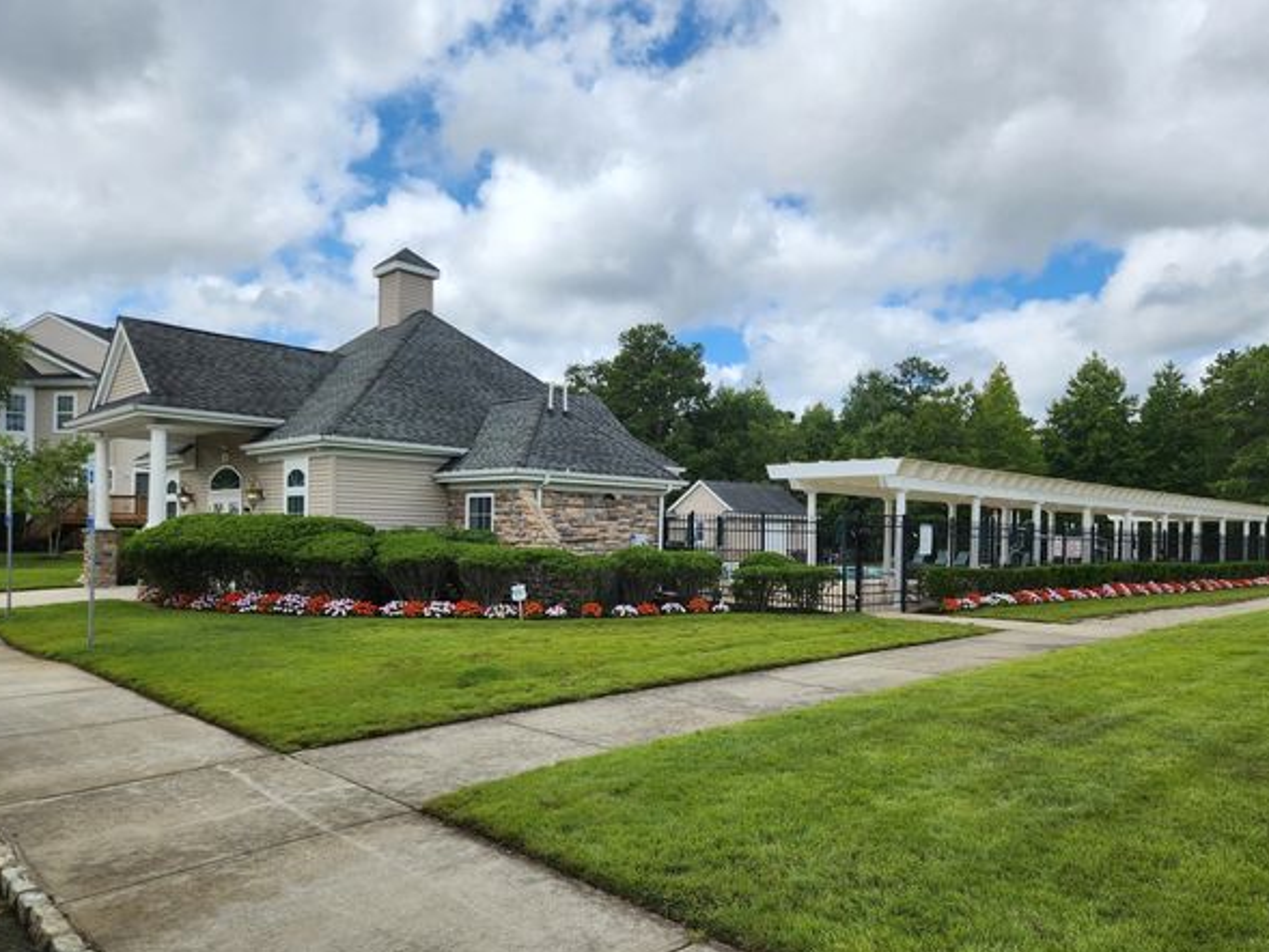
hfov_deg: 69.3
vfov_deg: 54.8
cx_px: 664
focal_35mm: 25
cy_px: 515
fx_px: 917
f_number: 1.8
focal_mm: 5.4
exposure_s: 1/1978
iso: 20
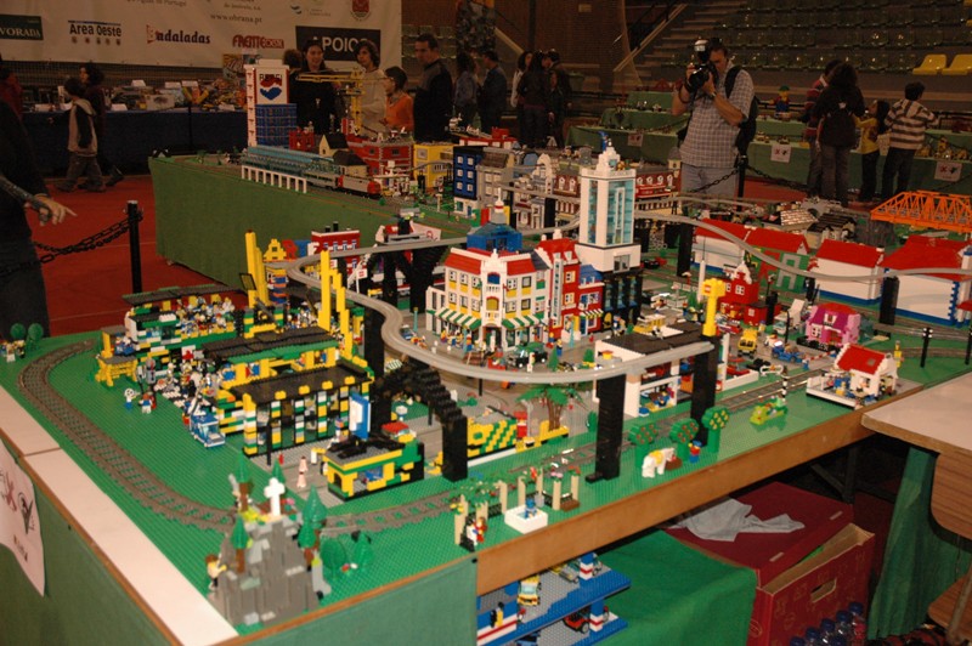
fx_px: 971
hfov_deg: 53.2
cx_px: 486
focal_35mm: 36
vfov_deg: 36.8
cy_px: 323
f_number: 4
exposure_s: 1/60
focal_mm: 24
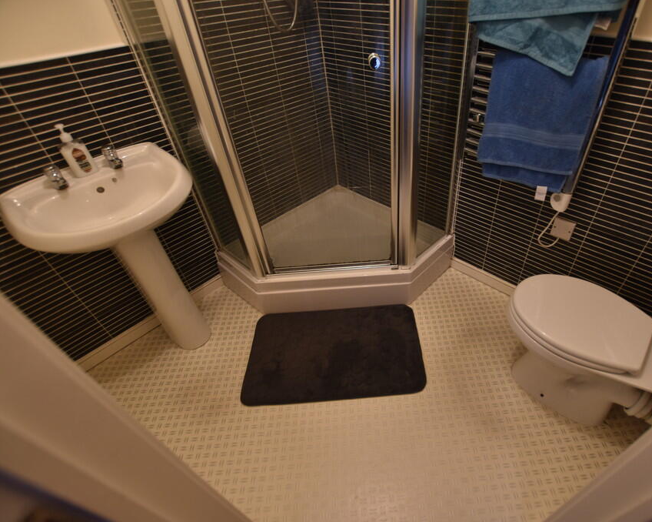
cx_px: 381
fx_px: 328
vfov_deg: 77.0
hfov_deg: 88.9
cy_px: 261
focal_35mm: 17
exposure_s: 1/15
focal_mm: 10
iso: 280
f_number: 3.5
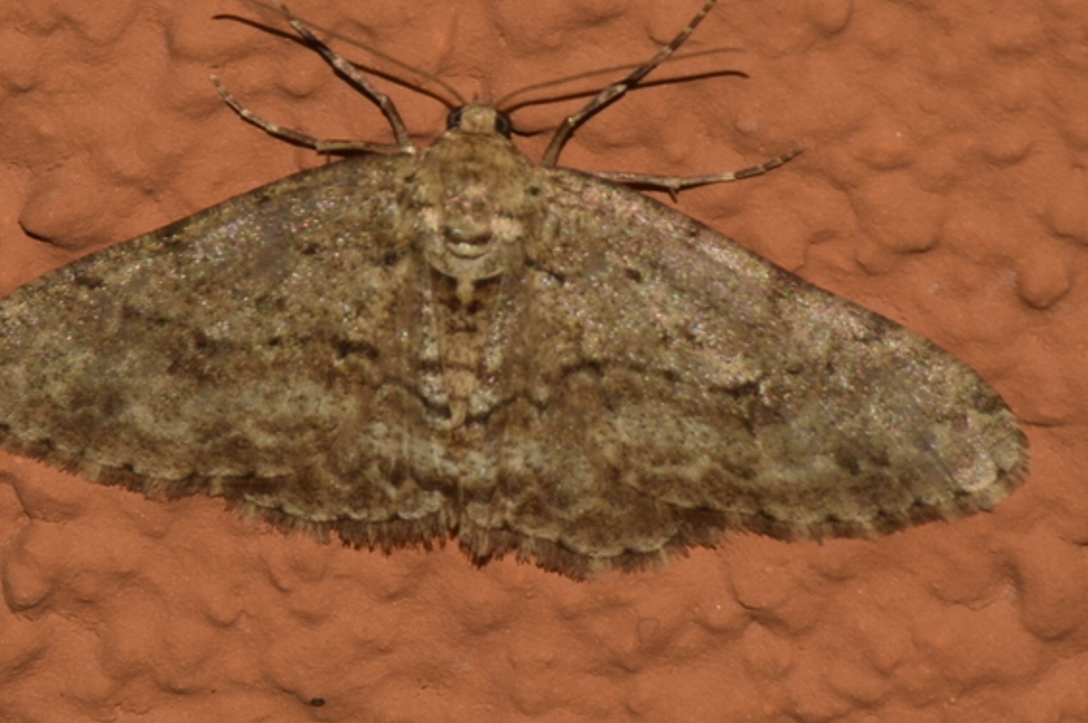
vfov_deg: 3.8
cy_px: 347
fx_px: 10810
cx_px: 414
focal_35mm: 358
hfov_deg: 5.8
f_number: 14
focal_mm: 140
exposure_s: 1/200
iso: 100
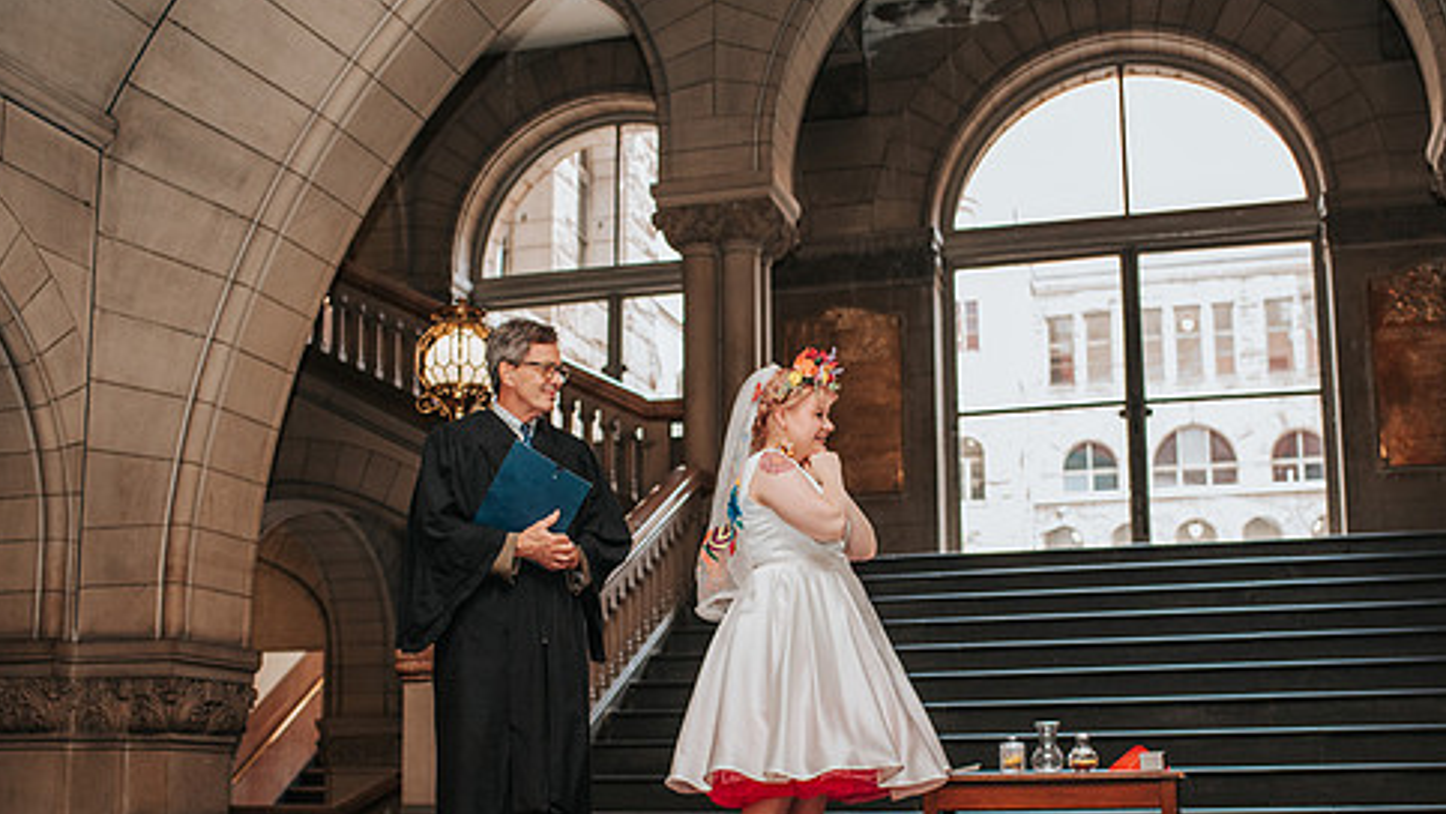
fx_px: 1688
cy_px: 558
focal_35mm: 44
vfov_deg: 26.9
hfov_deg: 46.4
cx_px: 772
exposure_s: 1/200
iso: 1000
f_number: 3.2
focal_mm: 35
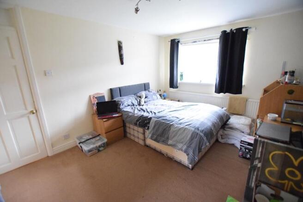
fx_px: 126
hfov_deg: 100.4
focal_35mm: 15
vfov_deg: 77.3
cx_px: 152
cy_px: 101
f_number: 3.5
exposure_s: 1/60
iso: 6400
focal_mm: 10
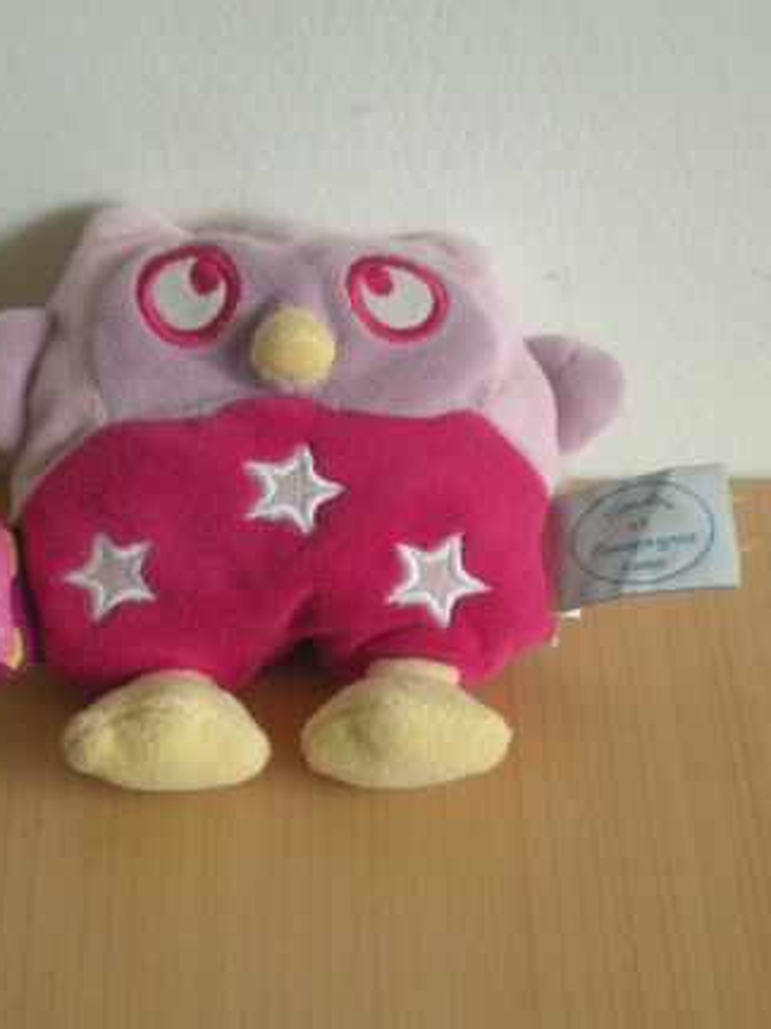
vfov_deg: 18.7
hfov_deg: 14.1
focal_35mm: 105
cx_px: 358
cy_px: 561
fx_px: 3120
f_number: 5.1
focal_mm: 14.3
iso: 200
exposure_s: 1/8.8
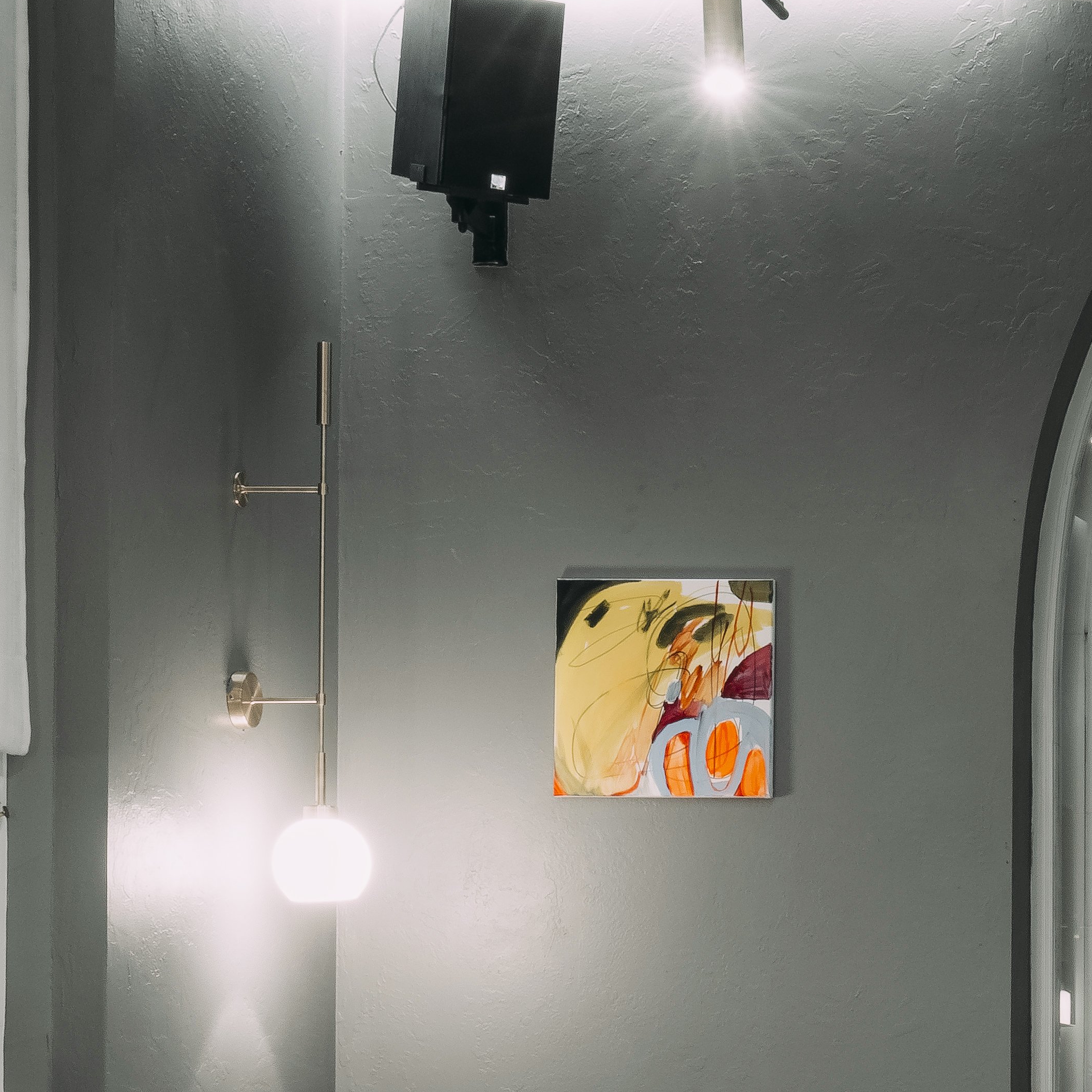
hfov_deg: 14.5
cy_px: 1182
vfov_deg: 15.2
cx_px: 1648
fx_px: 3997
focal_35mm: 112
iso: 100
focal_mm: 35
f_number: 16
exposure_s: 20
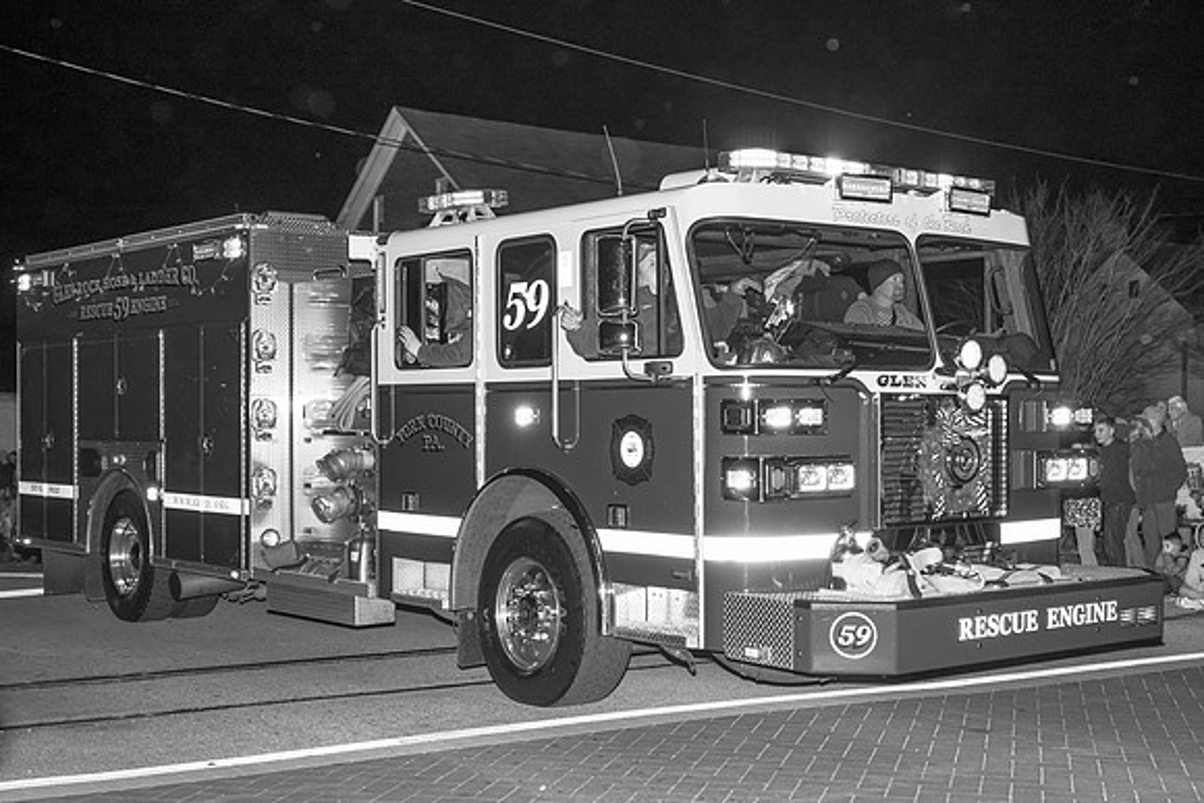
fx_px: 1616
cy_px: 433
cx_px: 687
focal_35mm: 48
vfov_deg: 27.9
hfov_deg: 40.8
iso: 1250
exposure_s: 1/250
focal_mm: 42
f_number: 7.1
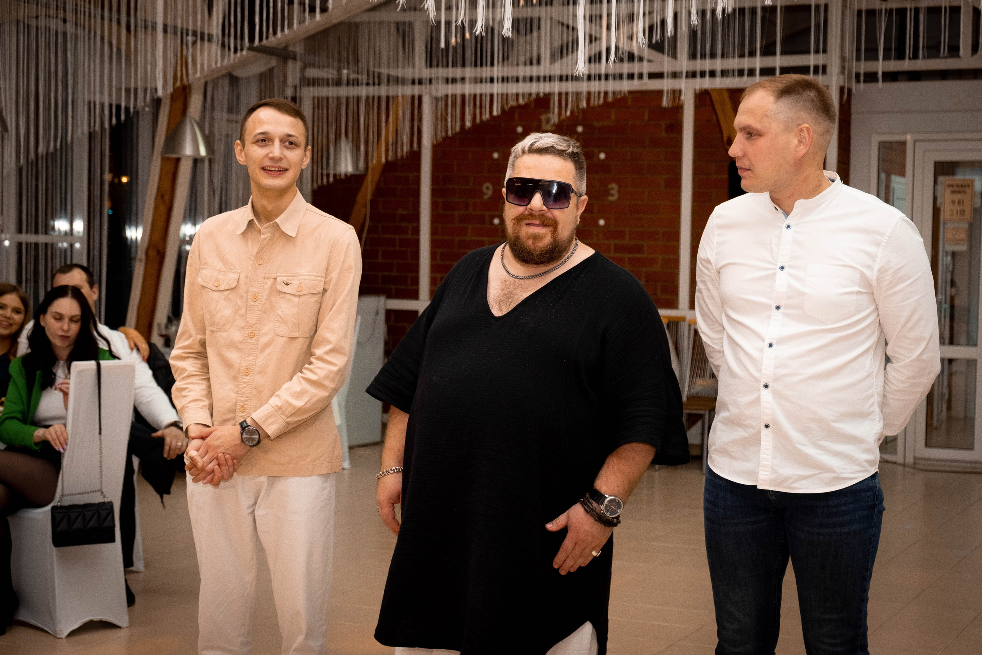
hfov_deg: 31.4
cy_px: 328
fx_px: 1746
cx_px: 491
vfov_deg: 21.2
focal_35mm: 64
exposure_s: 1/160
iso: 1600
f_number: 4.5
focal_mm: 42.5
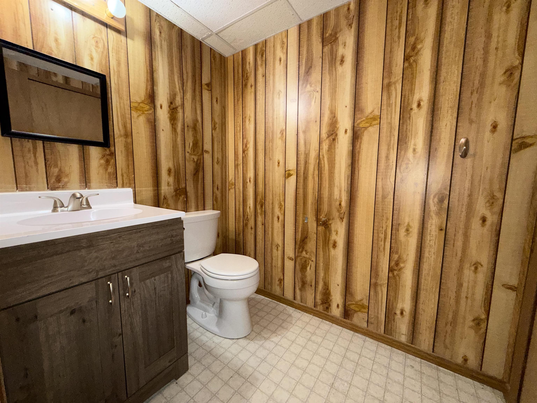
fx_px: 217
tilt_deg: -5.8
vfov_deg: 85.7
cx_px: 268
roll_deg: -0.5
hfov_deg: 102.1
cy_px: 202
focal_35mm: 14
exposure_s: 1/60
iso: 125
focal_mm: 2.22
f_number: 2.2
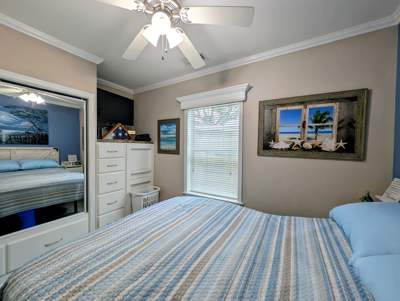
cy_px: 150
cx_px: 200
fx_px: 139
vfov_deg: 94.6
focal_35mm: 12
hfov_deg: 110.5
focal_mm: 2.23
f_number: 1.95
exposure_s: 1/44
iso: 44
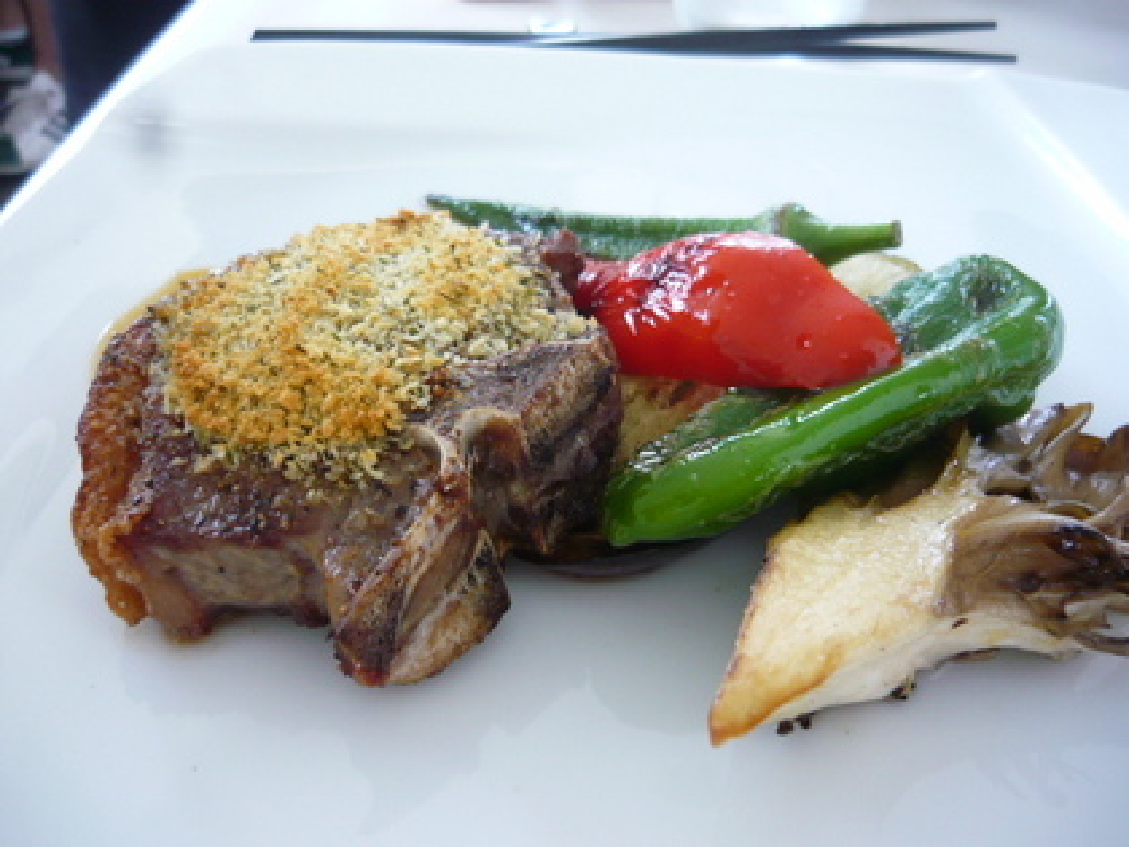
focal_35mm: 33
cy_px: 424
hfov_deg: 55.4
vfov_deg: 42.9
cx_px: 564
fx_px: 1076
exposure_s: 1/30
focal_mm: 5.5
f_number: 2.8
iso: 160
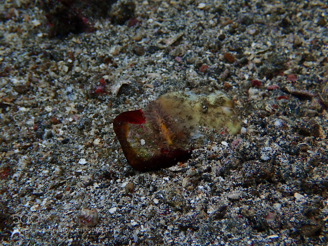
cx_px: 164
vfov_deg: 29.7
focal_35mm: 49
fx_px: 464
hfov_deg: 38.9
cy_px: 123
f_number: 4.5
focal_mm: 8.99
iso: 200
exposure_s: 1/200
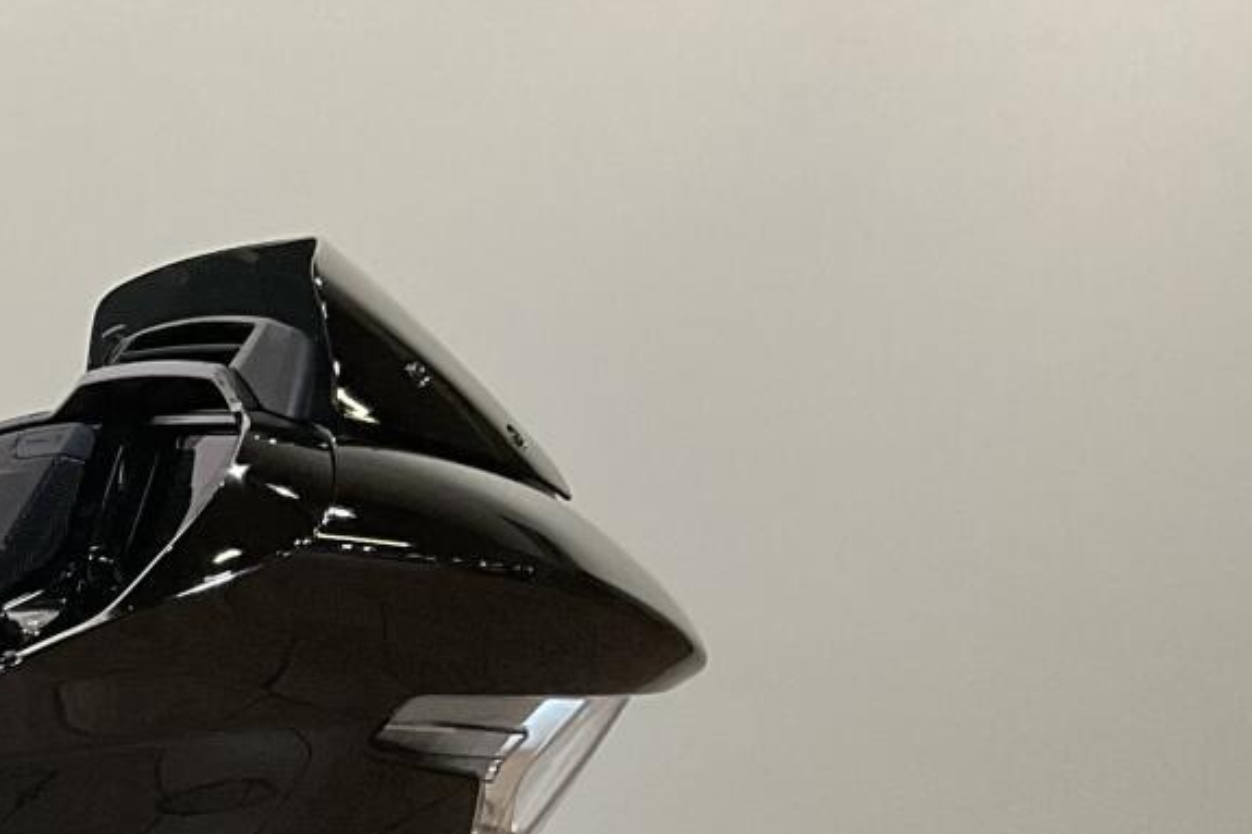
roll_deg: +1.1
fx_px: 3650
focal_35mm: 105
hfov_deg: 16.8
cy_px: 1071
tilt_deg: -10.6
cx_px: -873
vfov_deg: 12.6
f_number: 1.8
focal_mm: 3
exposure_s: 1/60
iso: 64
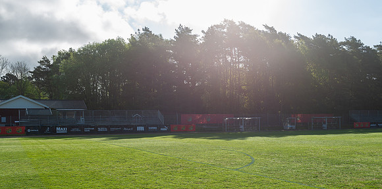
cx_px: 191
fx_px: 419
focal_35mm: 43
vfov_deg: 25.3
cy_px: 127
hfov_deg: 49.0
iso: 100
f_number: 4
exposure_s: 1/640
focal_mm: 38
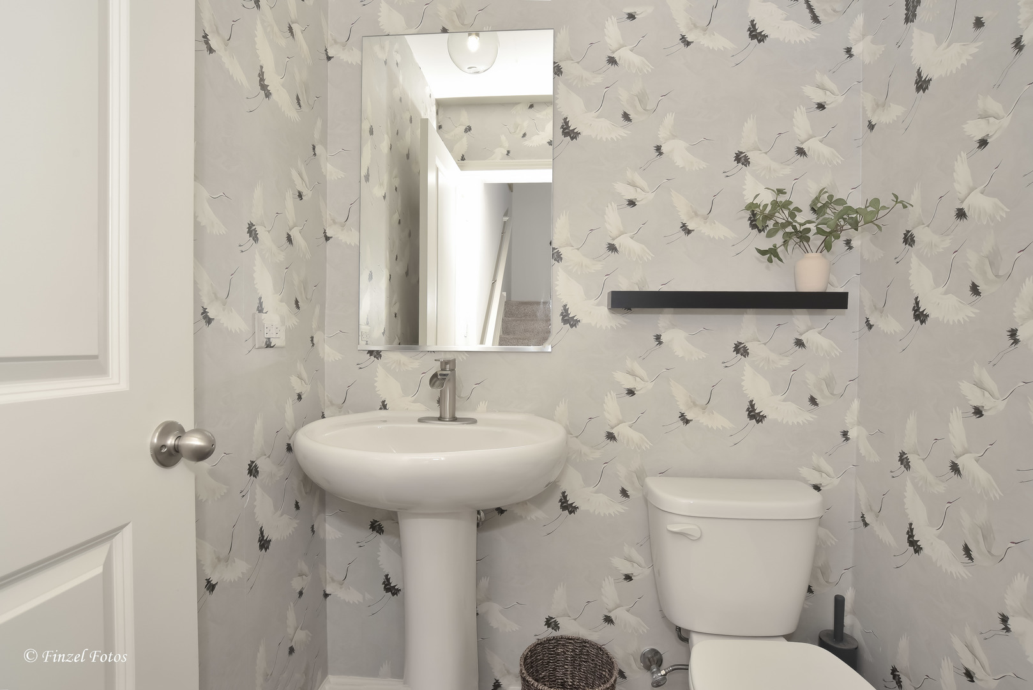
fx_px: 517
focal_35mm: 18
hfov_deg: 90.0
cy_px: 345
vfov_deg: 67.4
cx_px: 516
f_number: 8
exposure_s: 1/60
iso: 400
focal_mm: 18
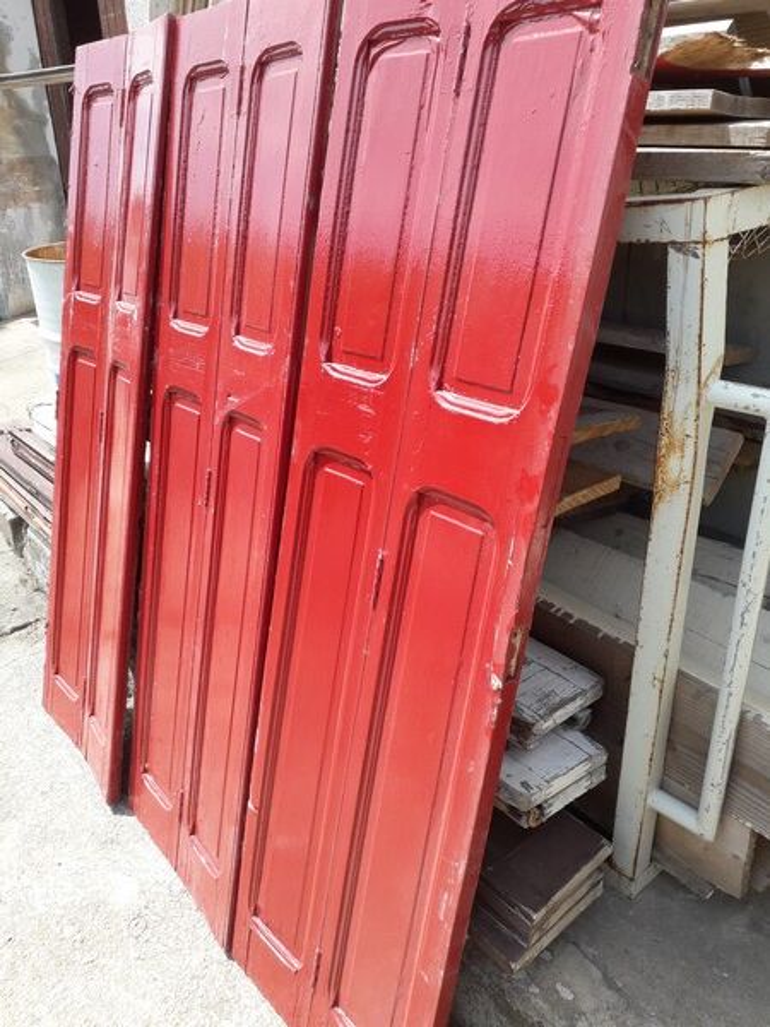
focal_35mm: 27
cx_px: 385
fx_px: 801
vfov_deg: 65.3
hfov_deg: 51.4
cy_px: 514
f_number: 1.9
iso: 40
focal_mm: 3.6
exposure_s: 1/533
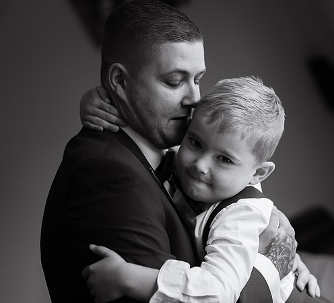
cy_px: 152
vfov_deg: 16.1
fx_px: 1074
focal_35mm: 103
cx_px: 228
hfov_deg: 17.6
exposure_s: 1/250
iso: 100
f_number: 2.5
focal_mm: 85
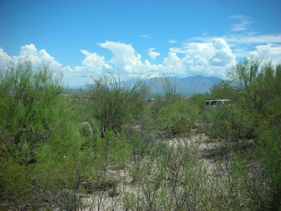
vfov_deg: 40.7
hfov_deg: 52.6
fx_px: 284
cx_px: 140
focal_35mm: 35
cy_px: 106
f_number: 8.5
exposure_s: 1/122
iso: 50
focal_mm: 5.8
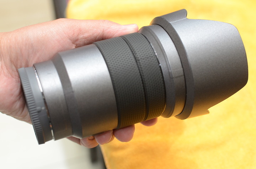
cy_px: 84
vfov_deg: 25.6
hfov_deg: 37.9
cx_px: 128
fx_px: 373
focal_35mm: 52
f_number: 4
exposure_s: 1/60
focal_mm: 35
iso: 1000
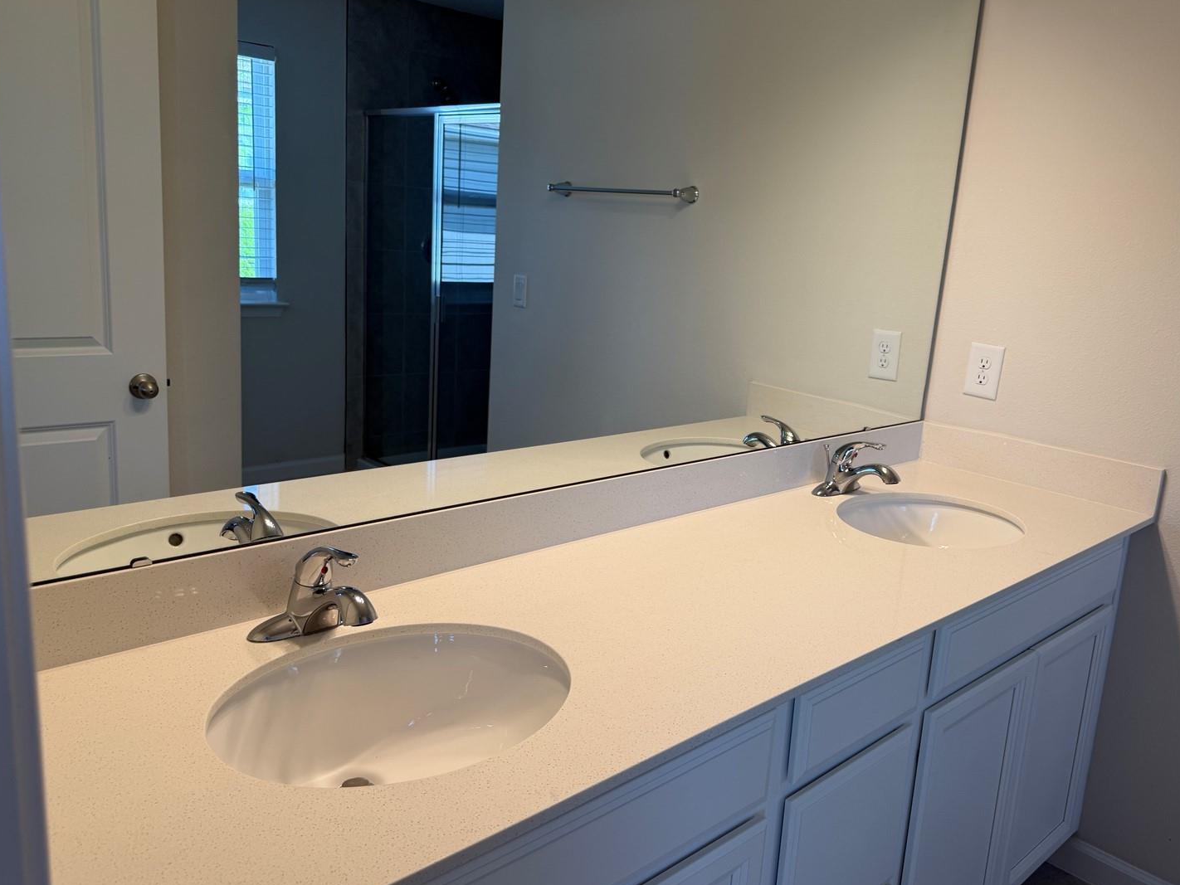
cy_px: 425
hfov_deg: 65.2
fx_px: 921
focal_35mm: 27
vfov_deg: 51.4
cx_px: 640
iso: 50
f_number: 1.78
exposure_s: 1/125
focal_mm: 6.76
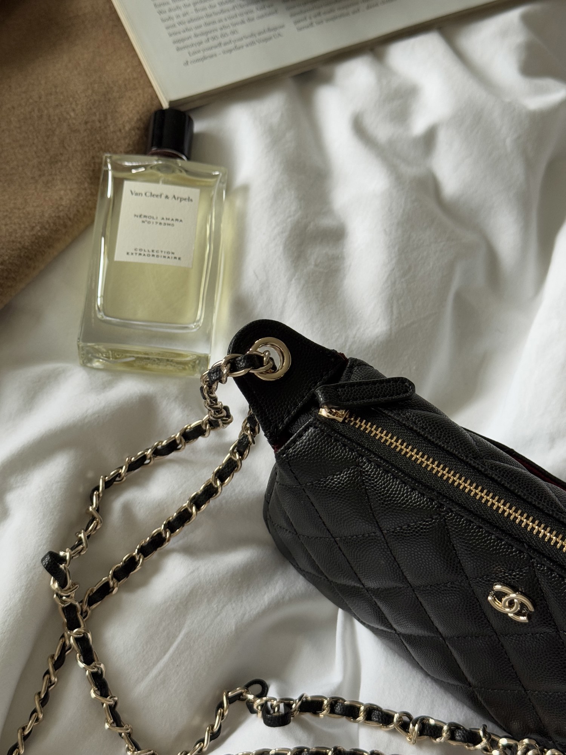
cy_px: 378
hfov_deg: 30.3
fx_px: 1046
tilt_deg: -63.6
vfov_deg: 39.7
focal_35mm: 48
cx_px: 283
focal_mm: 6.76
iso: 125
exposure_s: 1/60
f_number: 1.78
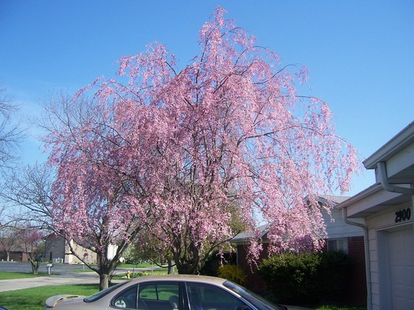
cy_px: 155
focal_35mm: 36
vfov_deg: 39.7
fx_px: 431
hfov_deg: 51.4
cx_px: 207
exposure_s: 1/750
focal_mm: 6
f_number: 3
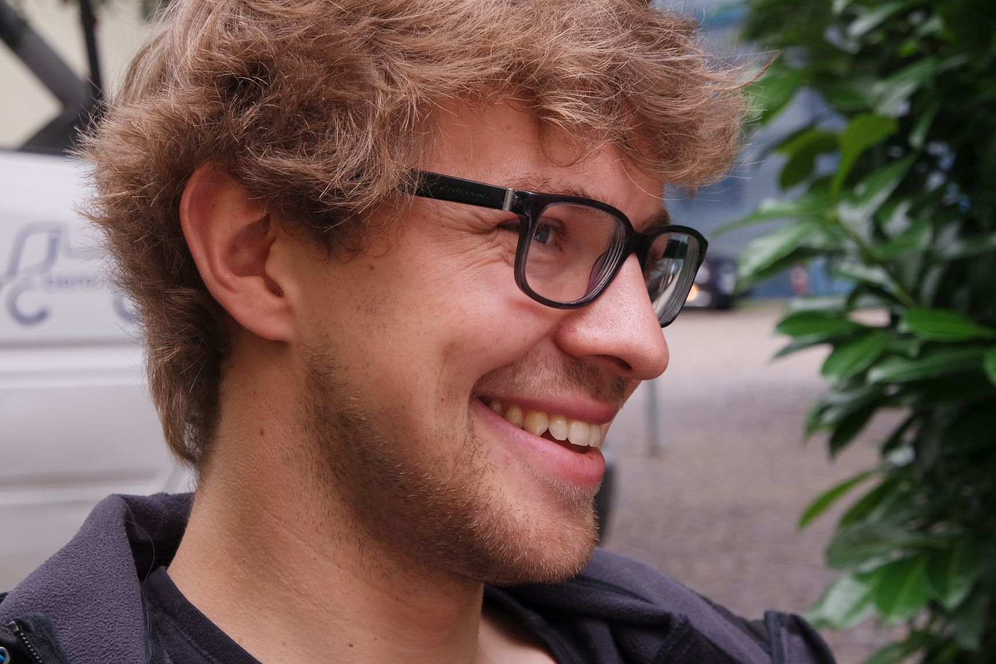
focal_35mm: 77
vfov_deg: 17.7
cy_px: 332
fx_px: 2130
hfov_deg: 26.3
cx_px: 498
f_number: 8
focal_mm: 50
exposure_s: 1/125
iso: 400
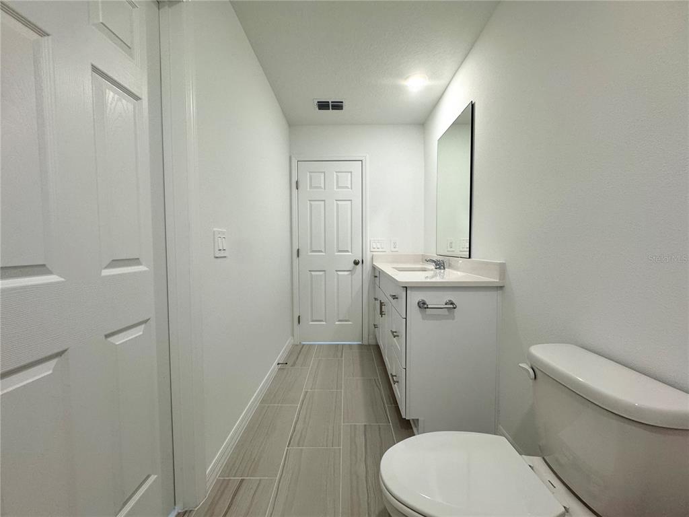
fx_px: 279
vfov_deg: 85.7
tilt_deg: -2.7
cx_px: 344
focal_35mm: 14
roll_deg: -0.3
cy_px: 258
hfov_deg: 102.1
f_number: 2.2
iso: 160
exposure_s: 1/120
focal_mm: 2.22
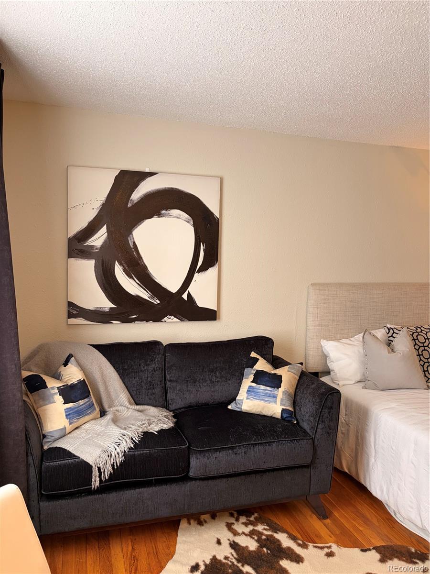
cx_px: 215
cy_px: 287
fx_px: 431
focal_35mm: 26
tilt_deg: -4.5
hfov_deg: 53.1
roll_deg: -1.4
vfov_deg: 67.3
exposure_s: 1/60
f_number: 1.6
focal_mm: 5.96
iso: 125
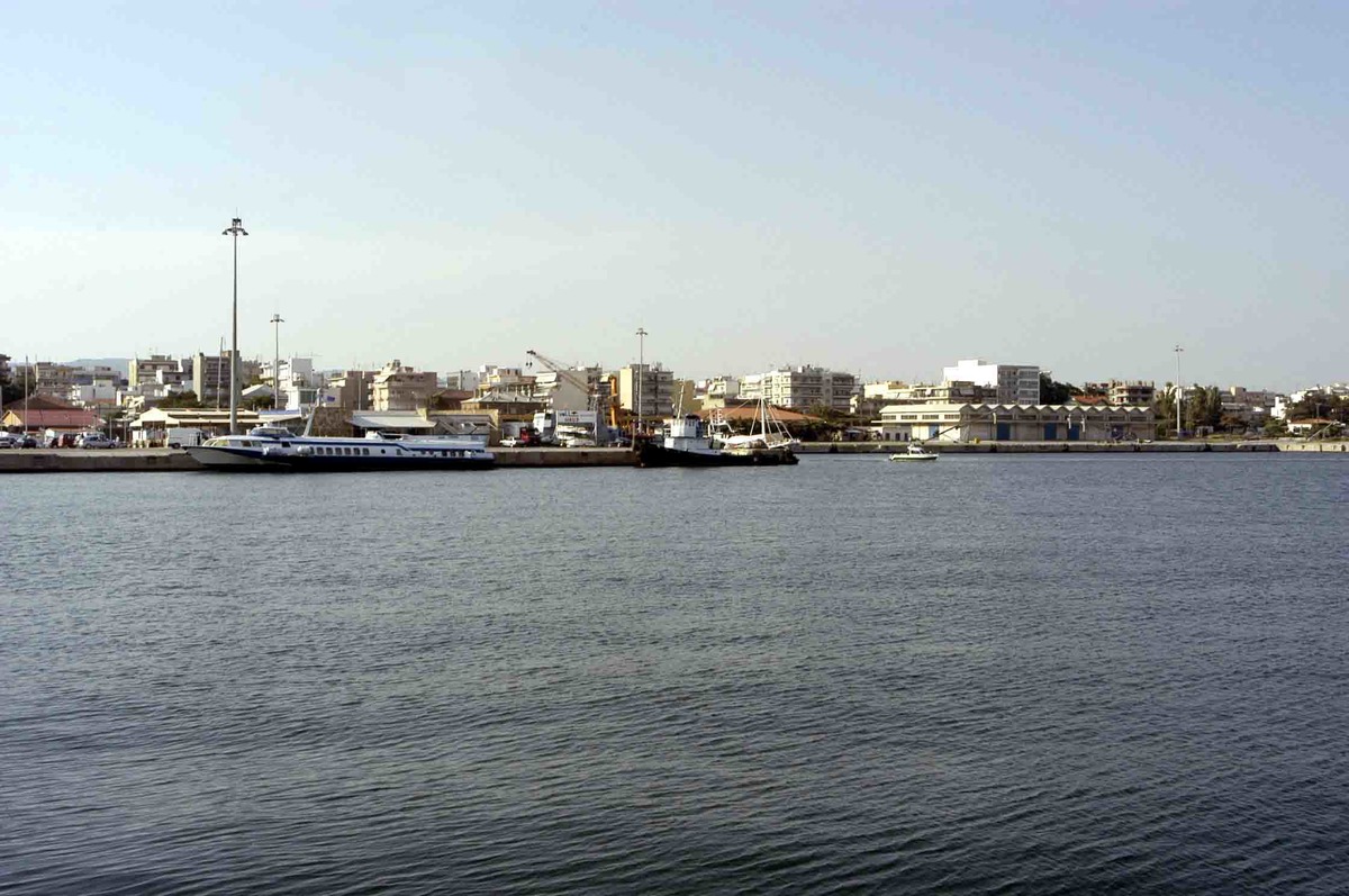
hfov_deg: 46.4
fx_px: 1572
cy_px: 448
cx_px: 674
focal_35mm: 42
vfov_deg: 31.8
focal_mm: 28
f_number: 10
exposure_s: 1/400
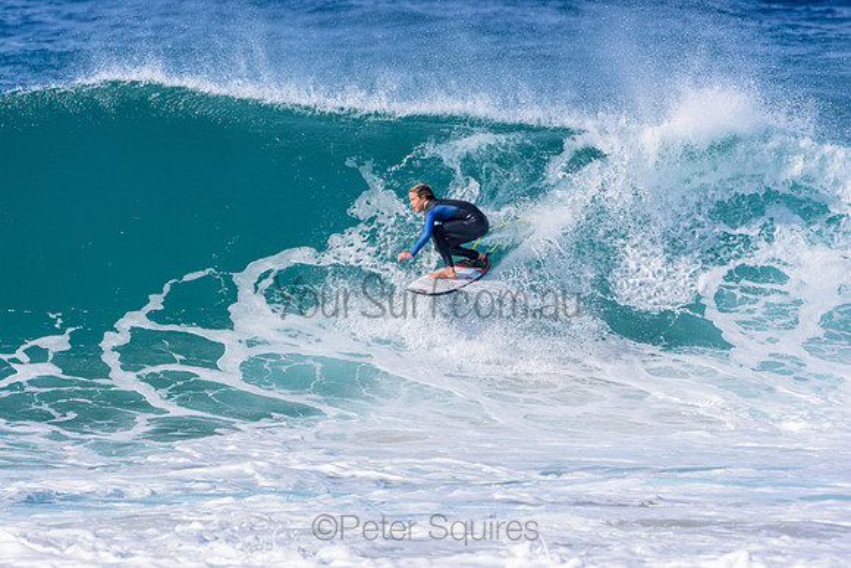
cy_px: 284
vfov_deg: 1.8
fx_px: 17732
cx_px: 426
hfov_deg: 2.7
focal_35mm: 750
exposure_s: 1/2000
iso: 280
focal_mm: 500
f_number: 5.6
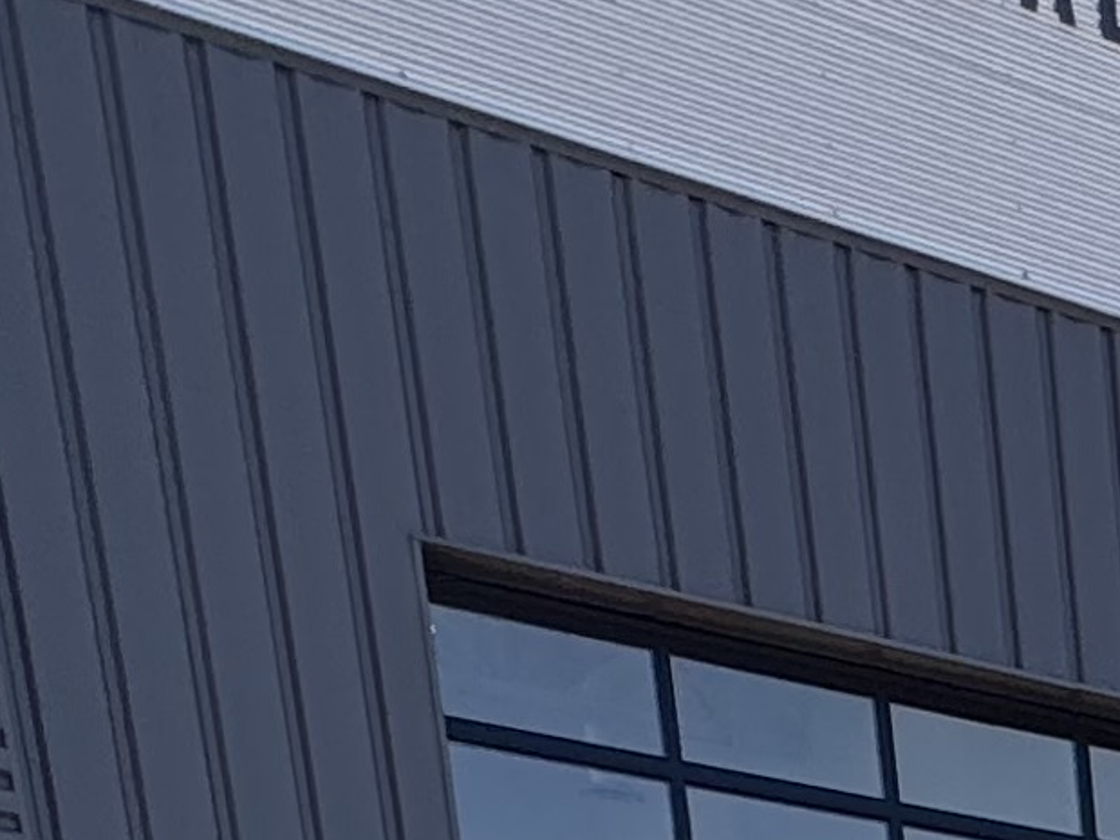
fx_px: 2944
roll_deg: +0.7
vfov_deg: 11.0
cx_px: 2003
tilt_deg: -17.8
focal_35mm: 91
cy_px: 2466
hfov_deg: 17.5
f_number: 2.2
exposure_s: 1/646
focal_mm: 2.22
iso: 40
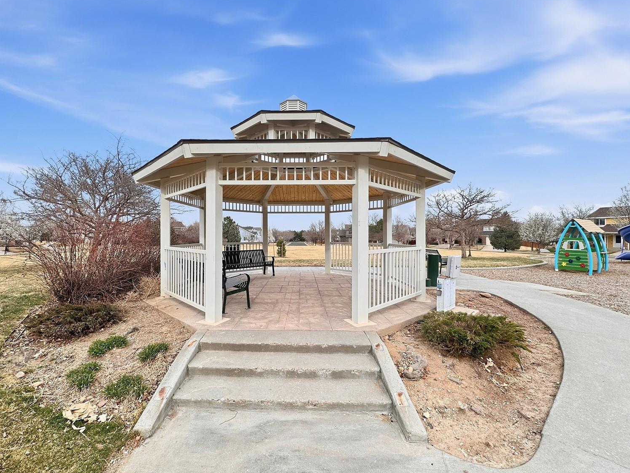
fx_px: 273
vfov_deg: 81.8
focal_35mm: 15
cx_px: 297
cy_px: 234
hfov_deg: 98.1
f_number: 2.2
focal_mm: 2.2
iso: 40
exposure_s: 1/249
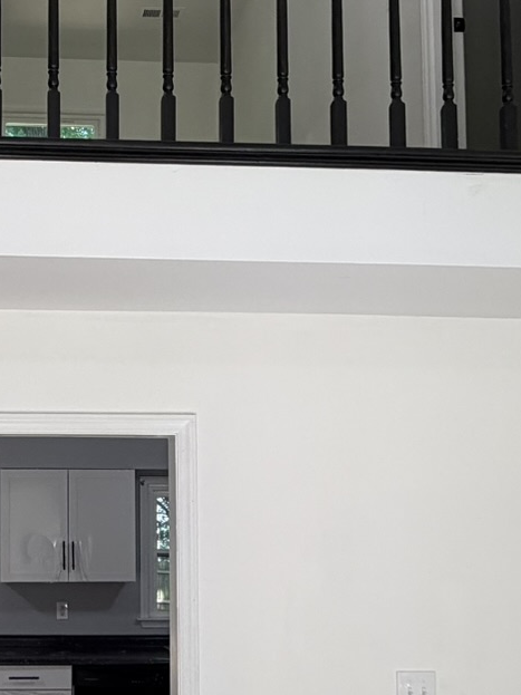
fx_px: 923
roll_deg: -0.7
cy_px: 455
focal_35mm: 46
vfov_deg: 40.8
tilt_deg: +4.4
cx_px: 47
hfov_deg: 30.1
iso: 160
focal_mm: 2.22
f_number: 2.2
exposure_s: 1/120
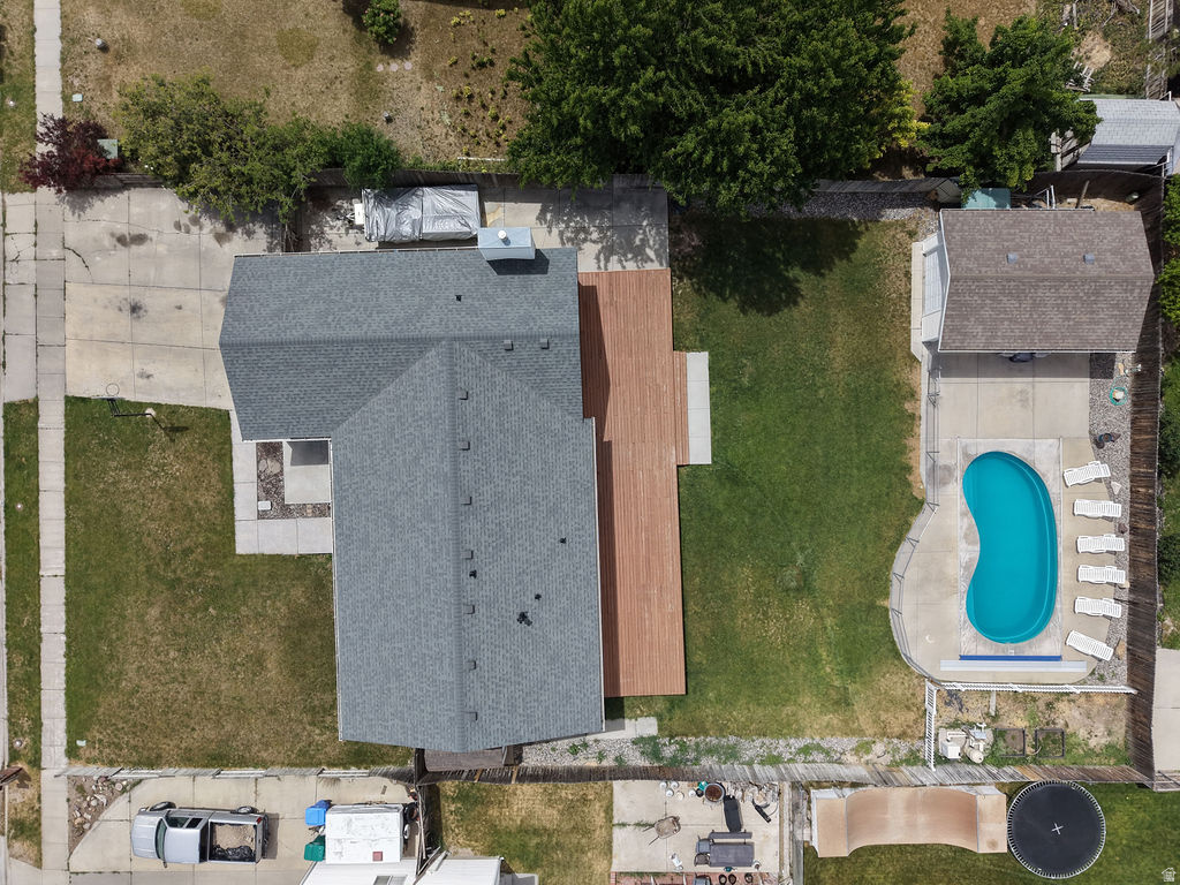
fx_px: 818
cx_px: 590
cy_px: 442
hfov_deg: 71.6
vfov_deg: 56.8
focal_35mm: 24
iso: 200
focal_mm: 8.67
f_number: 1.8
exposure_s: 1/800
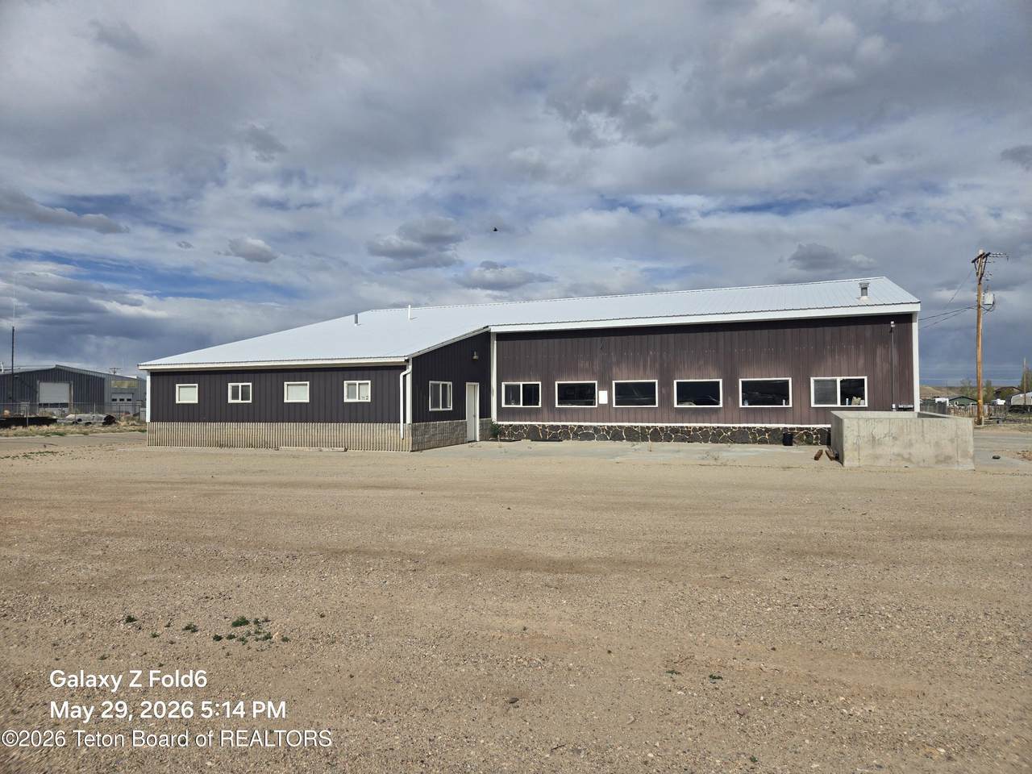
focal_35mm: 23
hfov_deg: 73.9
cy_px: 387
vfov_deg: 58.9
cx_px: 516
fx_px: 686
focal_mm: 5.4
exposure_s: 1/3717
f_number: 1.8
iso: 25
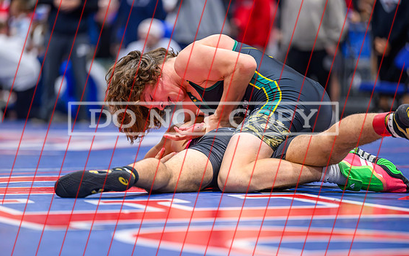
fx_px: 2229
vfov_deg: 6.6
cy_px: 124
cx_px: 203
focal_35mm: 200
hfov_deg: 10.5
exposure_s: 1/800
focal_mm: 190
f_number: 2.8
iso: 4000
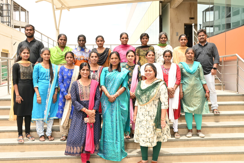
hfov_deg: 51.3
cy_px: 82
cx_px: 122
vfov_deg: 35.5
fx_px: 254
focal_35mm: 38
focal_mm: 25
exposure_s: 1/125
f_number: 20
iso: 800
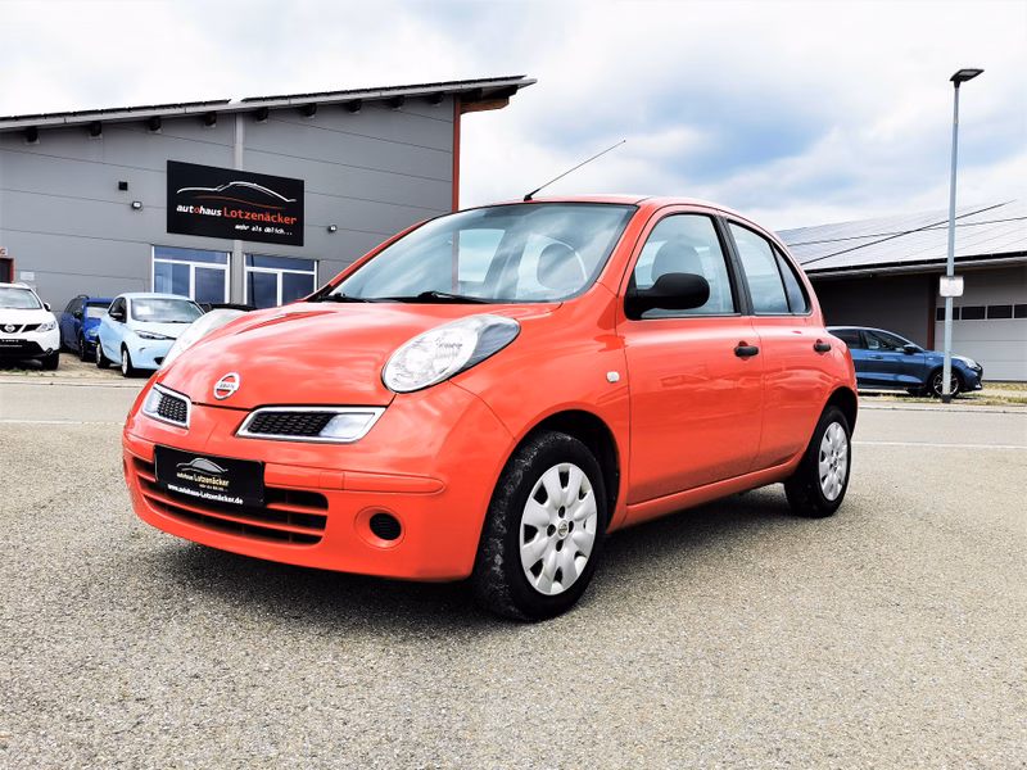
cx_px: 514
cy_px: 385
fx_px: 920
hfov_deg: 58.4
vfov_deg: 45.4
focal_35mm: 31
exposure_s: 1/2681
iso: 50
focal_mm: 5.58
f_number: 1.8
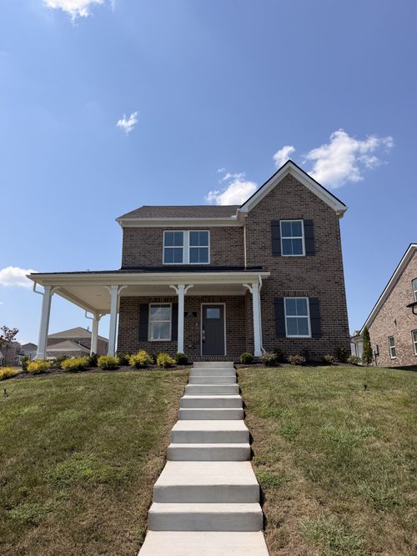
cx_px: 208
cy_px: 278
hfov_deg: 56.8
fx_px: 386
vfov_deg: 71.6
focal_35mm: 24
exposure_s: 1/6173
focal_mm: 6.76
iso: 80
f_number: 1.78
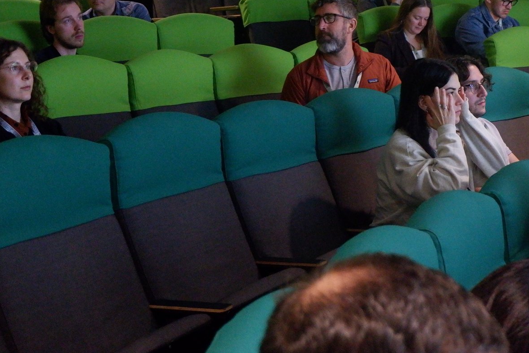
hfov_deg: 23.8
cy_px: 66
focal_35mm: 85
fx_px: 1250
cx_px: 348
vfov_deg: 16.0
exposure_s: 1/80
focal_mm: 33.3
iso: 6400
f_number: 4.9
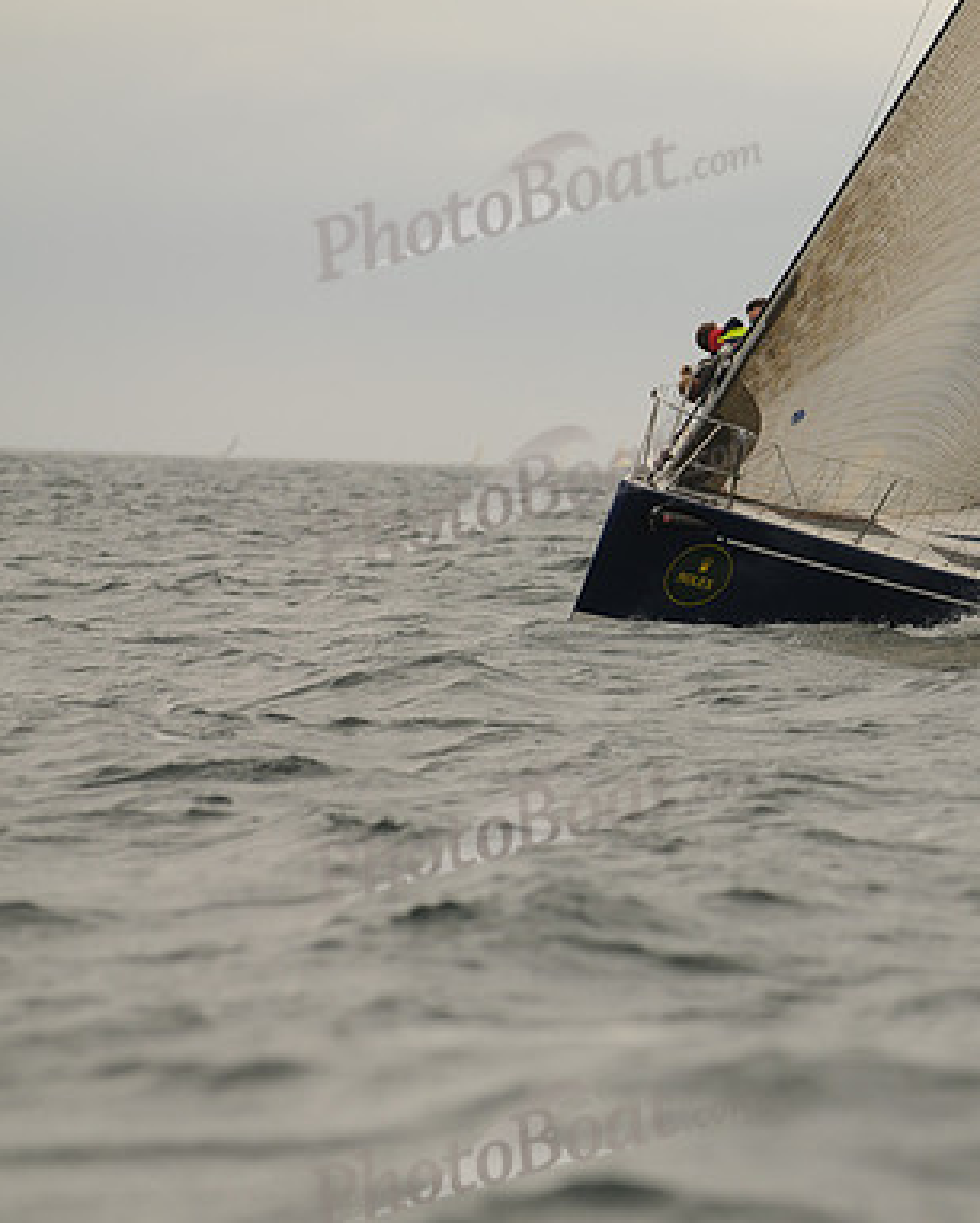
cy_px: 613
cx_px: 926
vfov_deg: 6.0
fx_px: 11592
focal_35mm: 320
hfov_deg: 4.8
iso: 200
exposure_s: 1/800
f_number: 4.5
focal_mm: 150
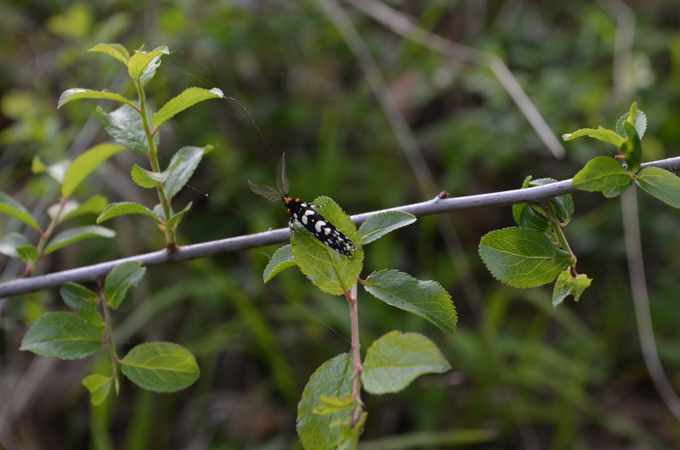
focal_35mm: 82
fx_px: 1555
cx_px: 340
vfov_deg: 16.5
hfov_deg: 24.7
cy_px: 225
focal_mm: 55
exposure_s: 1/60
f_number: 8
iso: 220
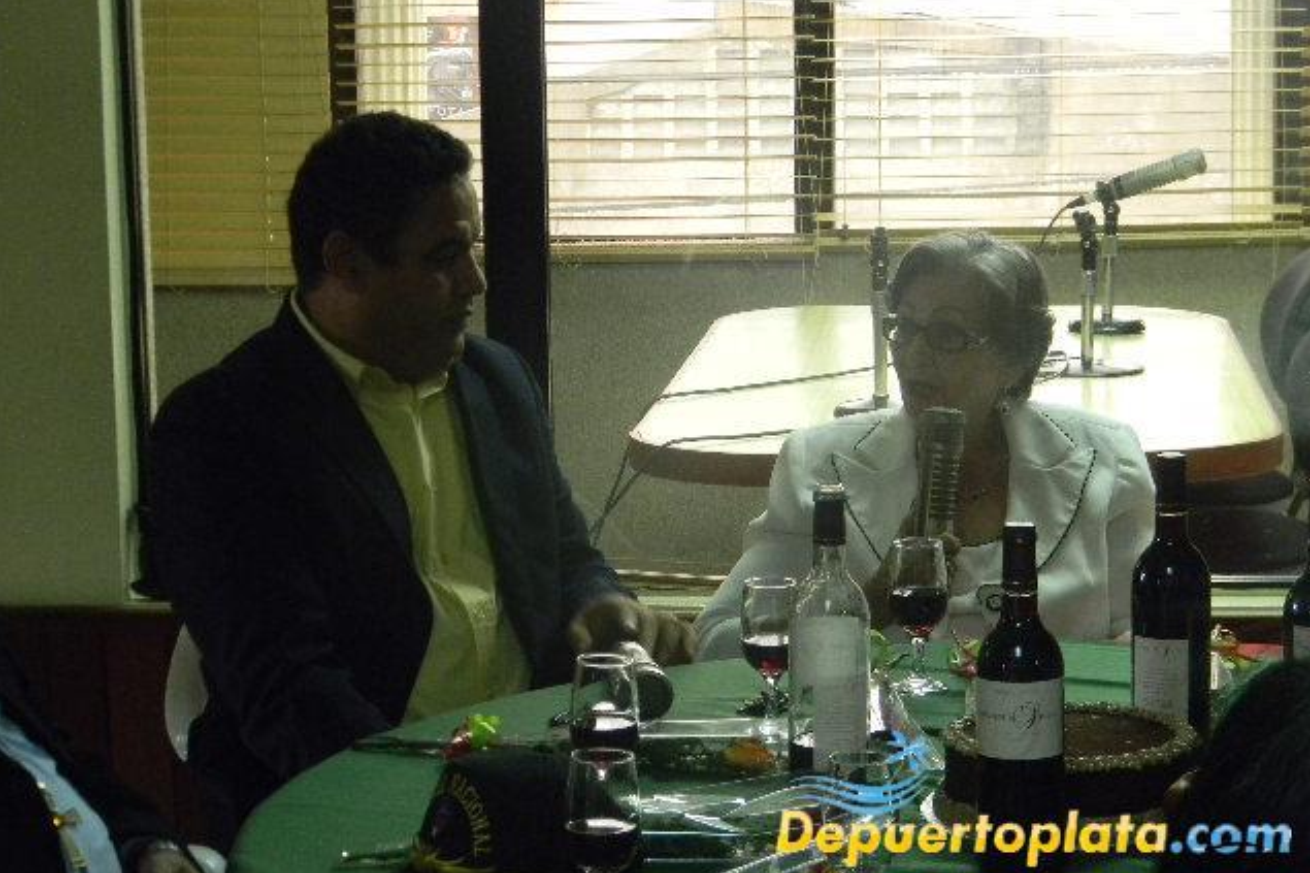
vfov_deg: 15.7
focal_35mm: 87
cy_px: 419
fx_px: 3165
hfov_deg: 23.4
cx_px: 652
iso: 400
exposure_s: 1/16.7
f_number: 4.5
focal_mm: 15.1
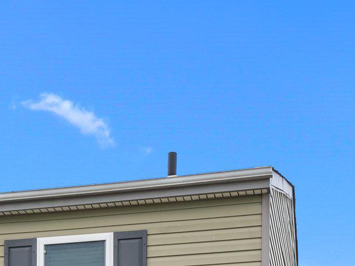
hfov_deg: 18.8
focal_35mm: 104
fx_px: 1067
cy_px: 393
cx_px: 83
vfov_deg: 13.5
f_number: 11
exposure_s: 1/400
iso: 800
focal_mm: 32
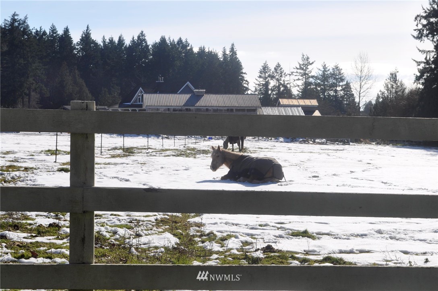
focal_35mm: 82
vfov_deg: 16.5
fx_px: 1002
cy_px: 146
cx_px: 219
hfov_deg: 24.7
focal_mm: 55
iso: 200
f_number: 16
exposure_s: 1/250
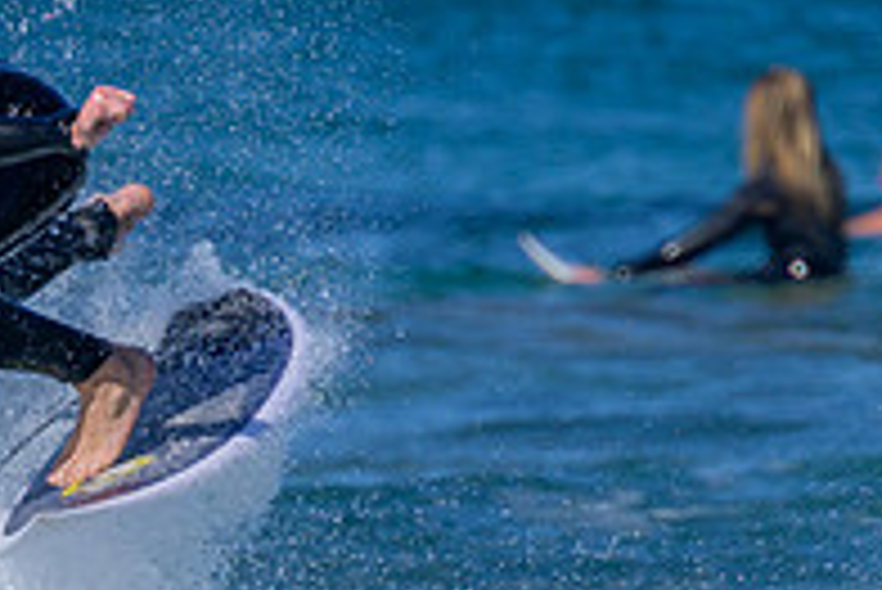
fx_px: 55949
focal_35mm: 2282
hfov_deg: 0.9
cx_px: -198
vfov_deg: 0.6
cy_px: 739
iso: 360
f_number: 8
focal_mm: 560
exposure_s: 1/2000
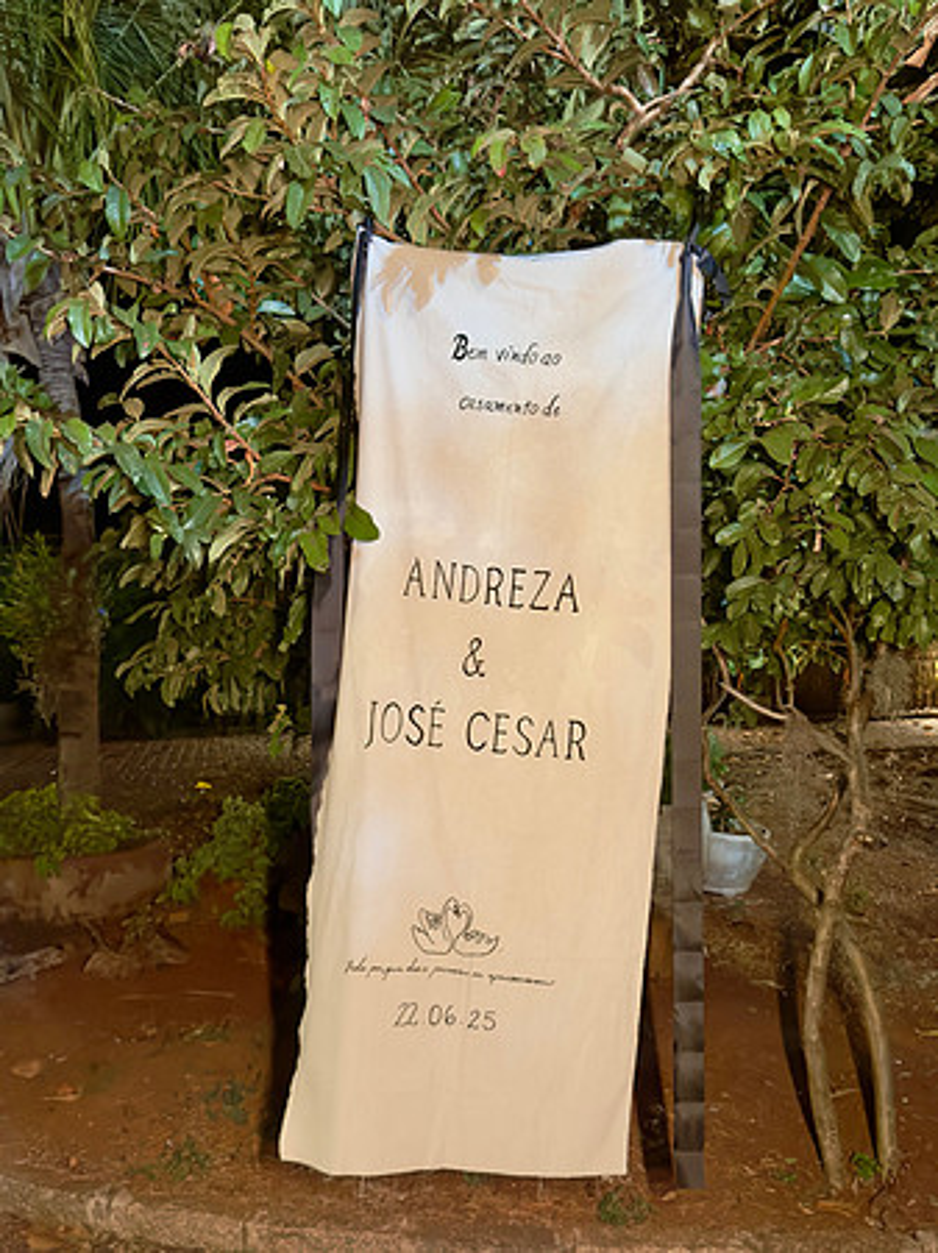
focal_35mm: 24
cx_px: 469
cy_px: 626
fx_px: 868
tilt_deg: +0.4
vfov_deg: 71.6
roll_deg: +0.8
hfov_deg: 56.8
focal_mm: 6.76
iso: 800
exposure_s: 1/40
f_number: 1.78
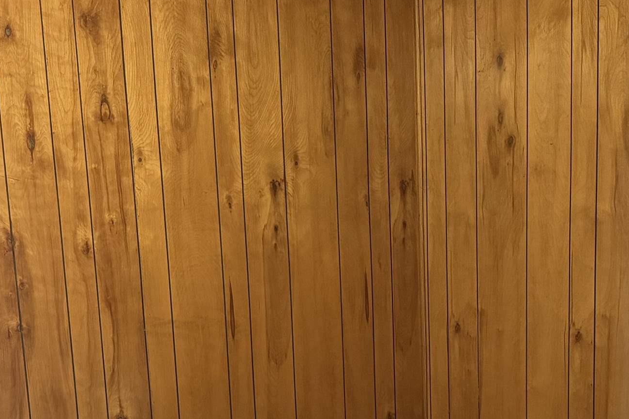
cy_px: 434
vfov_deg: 22.0
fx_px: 1031
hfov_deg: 33.9
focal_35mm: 59
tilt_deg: -10.3
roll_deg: +3.8
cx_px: 299
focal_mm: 6.76
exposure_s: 1/40
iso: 640
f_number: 1.78
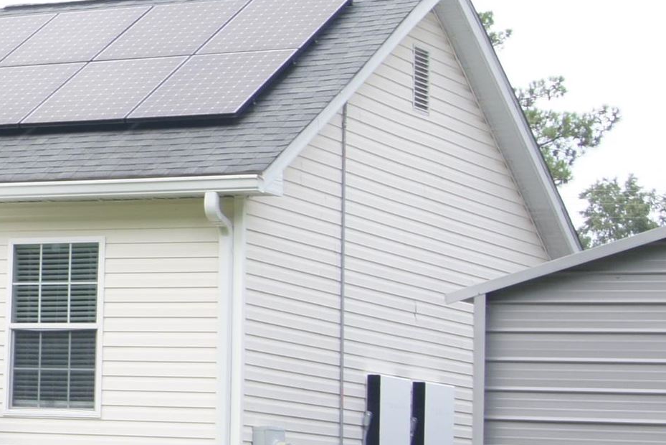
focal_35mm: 129
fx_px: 2387
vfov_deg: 10.6
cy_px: 136
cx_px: -370
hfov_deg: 14.7
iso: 200
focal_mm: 26
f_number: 9
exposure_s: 1/60
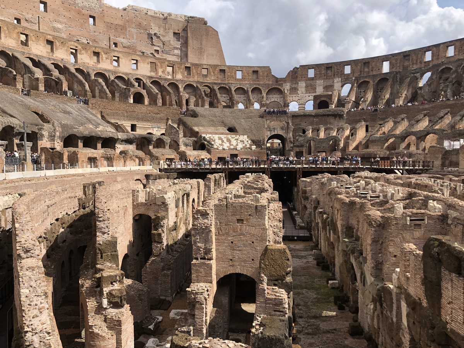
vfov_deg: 49.7
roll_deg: +1.2
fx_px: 375
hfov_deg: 63.4
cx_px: 232
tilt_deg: -3.0
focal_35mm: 28
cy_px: 174
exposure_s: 1/1736
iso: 20
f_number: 1.8
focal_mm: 4
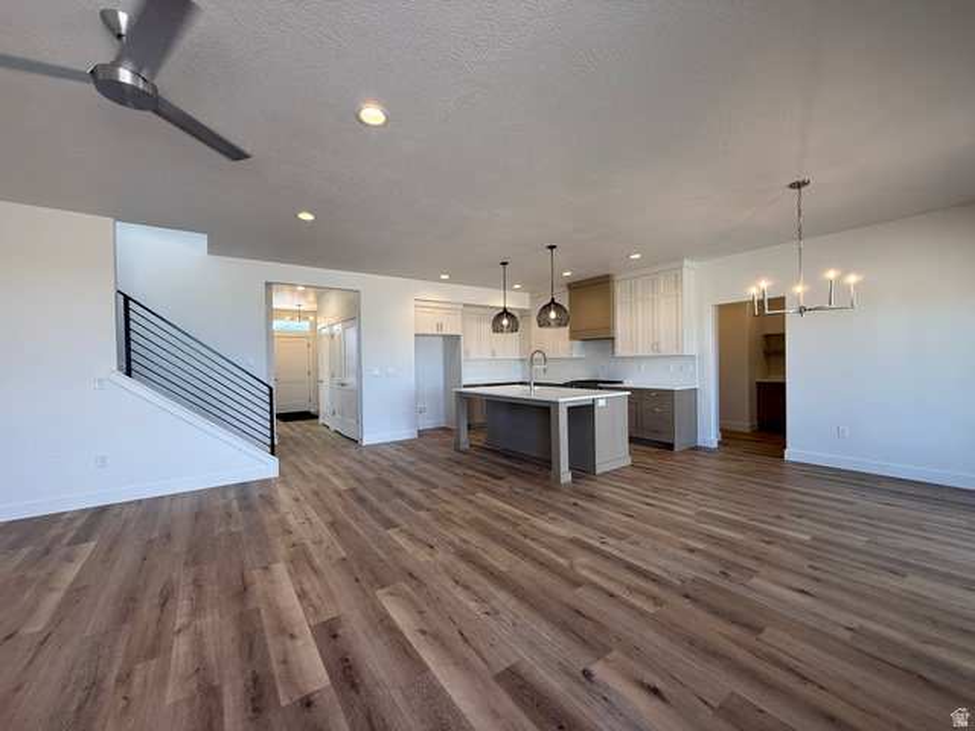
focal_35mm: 14
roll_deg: +1.0
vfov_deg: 85.7
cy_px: 366
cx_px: 488
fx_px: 394
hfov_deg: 102.1
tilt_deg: +0.6
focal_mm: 2.22
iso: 100
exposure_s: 1/120
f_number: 2.2
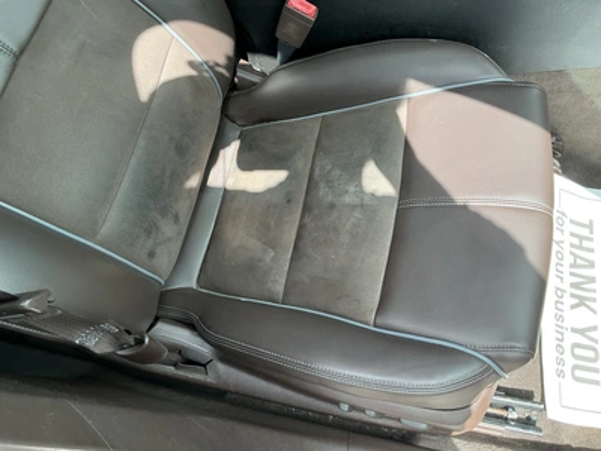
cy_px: 226
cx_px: 300
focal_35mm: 28
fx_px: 486
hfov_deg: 63.4
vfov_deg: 49.7
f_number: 1.8
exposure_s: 1/137
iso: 32
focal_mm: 3
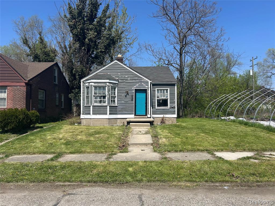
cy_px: 103
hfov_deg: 67.3
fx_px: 207
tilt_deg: +1.8
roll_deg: +0.0
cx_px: 138
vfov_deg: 53.1
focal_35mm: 26
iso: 50
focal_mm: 5.7
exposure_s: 1/3968
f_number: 1.5
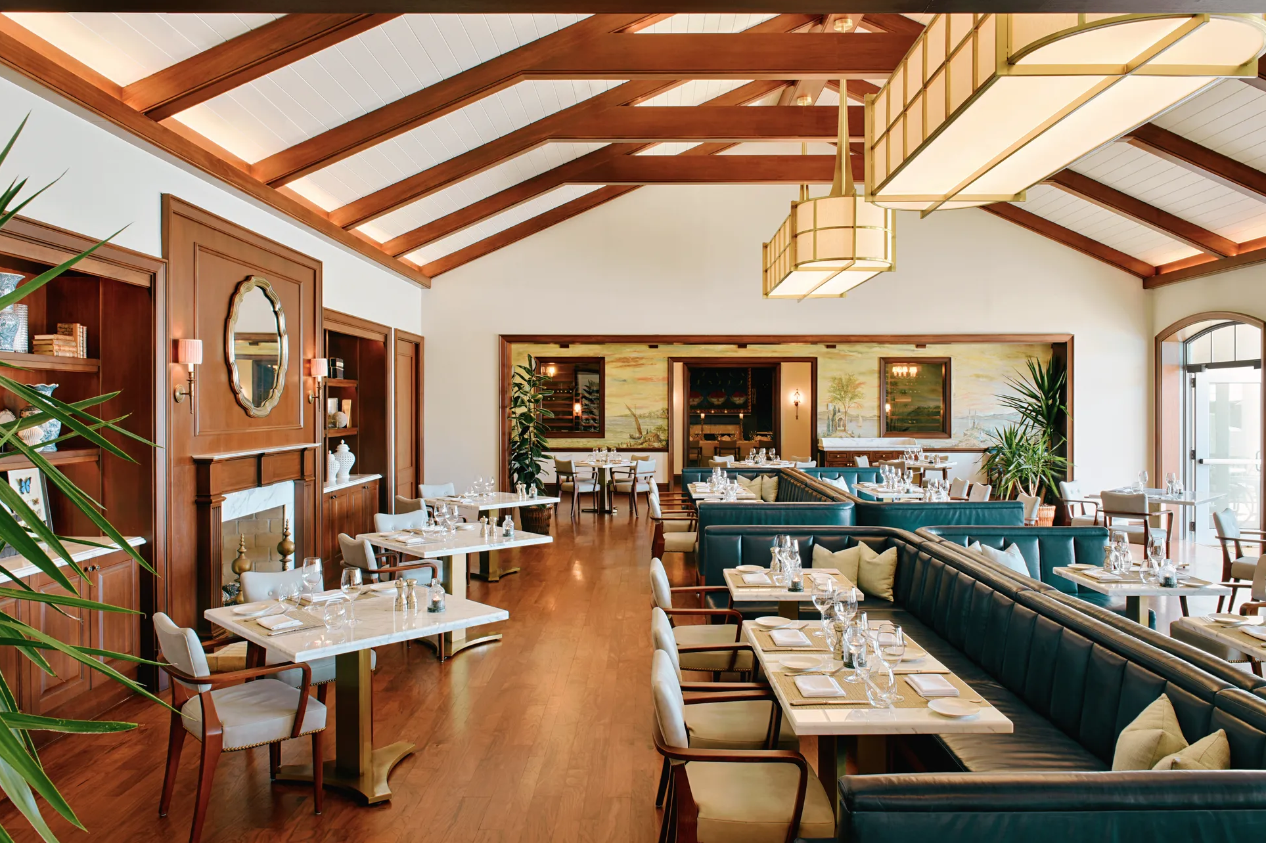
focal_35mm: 27
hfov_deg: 67.4
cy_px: 422
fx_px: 949
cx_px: 634
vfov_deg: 47.9
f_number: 16
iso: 64
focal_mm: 26
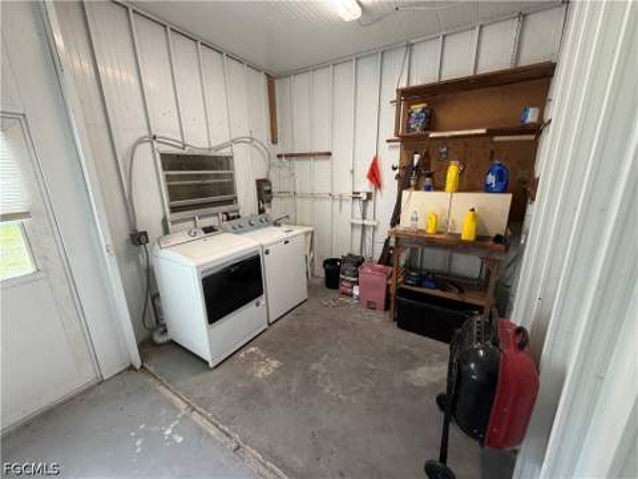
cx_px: 319
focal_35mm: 14
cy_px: 240
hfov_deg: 102.1
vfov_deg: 85.7
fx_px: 258
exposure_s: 1/60
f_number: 2.2
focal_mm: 2.22
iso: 160
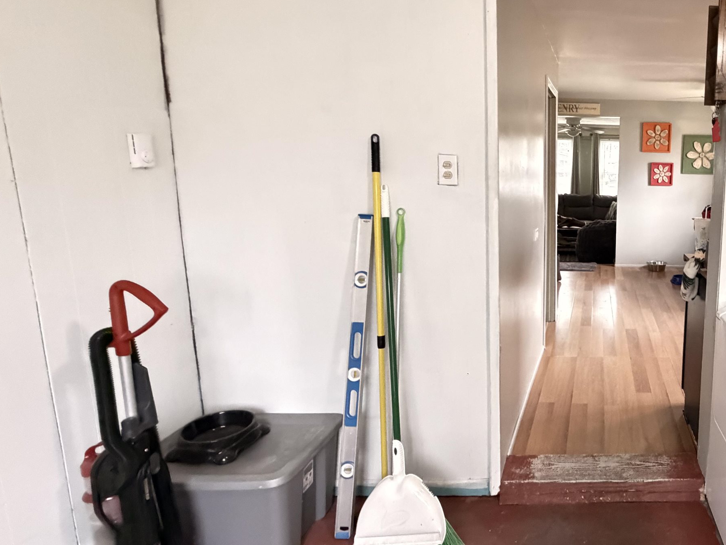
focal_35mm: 24
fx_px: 503
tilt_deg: -8.6
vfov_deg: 56.7
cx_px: 618
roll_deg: -1.3
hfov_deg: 63.0
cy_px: 247
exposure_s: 1/60
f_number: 2.2
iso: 1250
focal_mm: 2.22
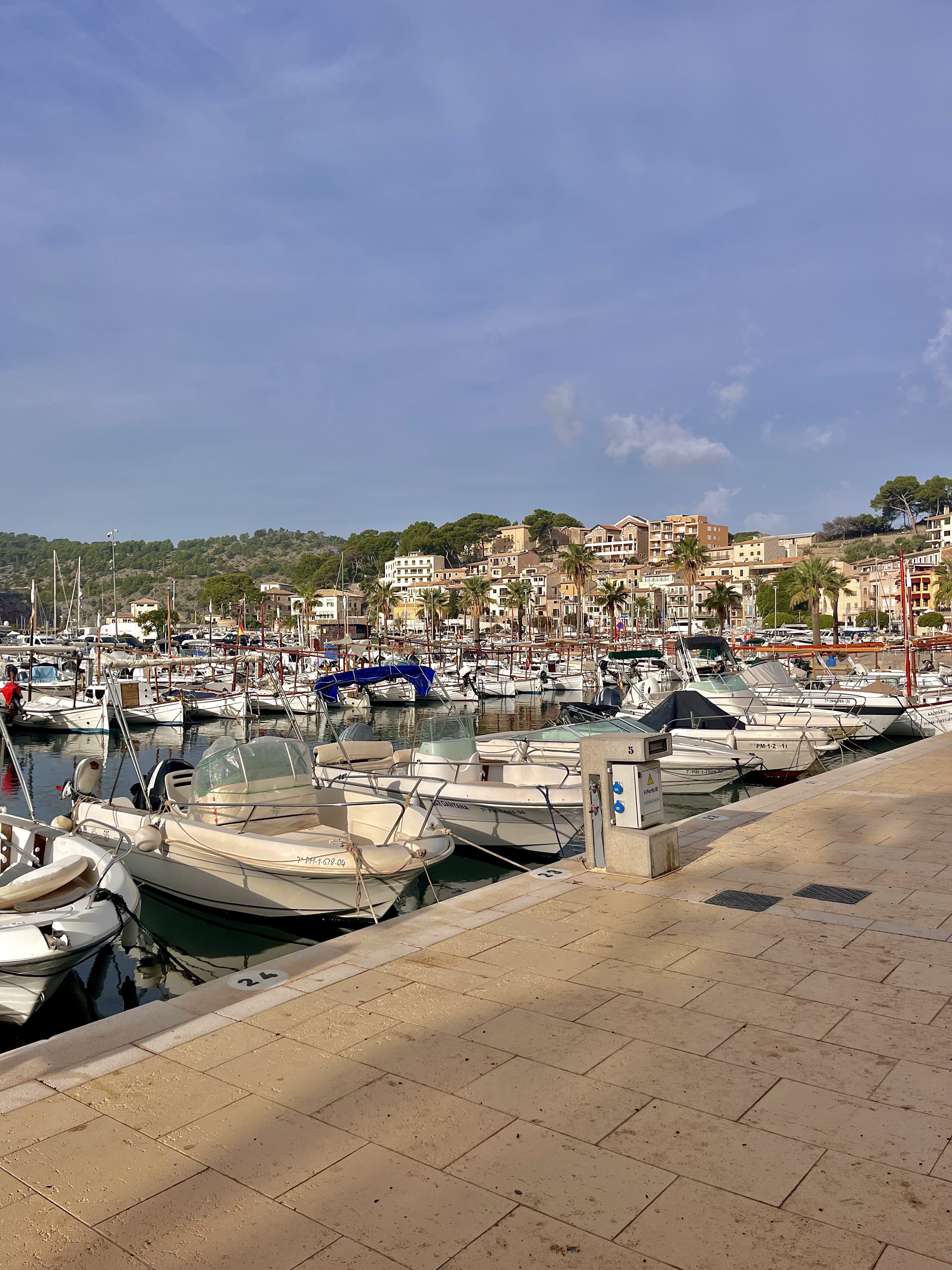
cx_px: 476
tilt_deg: -0.6
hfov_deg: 53.1
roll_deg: +0.4
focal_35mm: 26
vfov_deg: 67.3
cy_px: 635
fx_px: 953
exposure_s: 1/6173
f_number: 1.6
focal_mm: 5.1
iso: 50
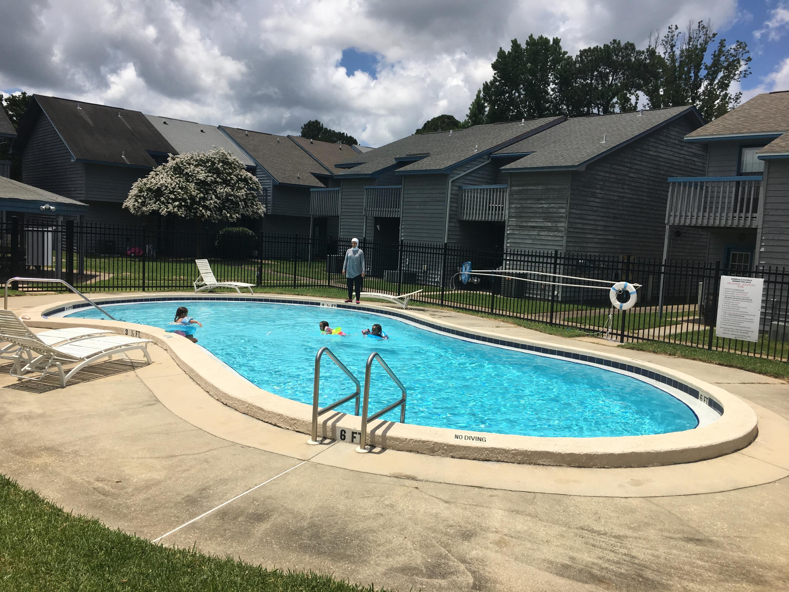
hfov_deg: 61.7
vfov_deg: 48.2
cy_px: 296
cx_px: 394
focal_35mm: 29
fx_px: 661
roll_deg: -3.5
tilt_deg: -4.9
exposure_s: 1/3077
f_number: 2.2
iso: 25
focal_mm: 4.15
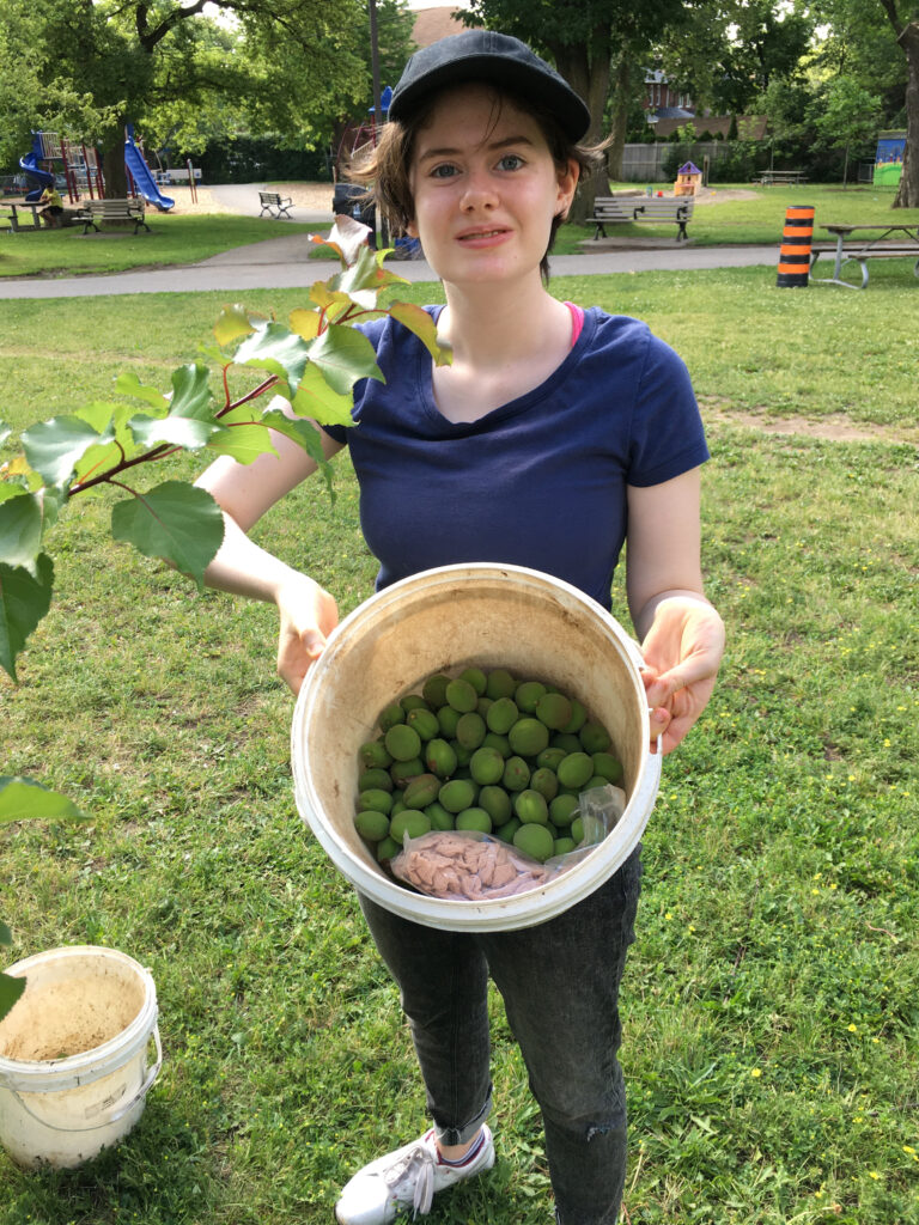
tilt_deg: -25.9
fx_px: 1027
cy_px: 612
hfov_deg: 48.2
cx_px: 460
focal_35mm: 29
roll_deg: +1.2
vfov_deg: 61.7
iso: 25
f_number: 2.2
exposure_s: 1/137
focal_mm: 4.15
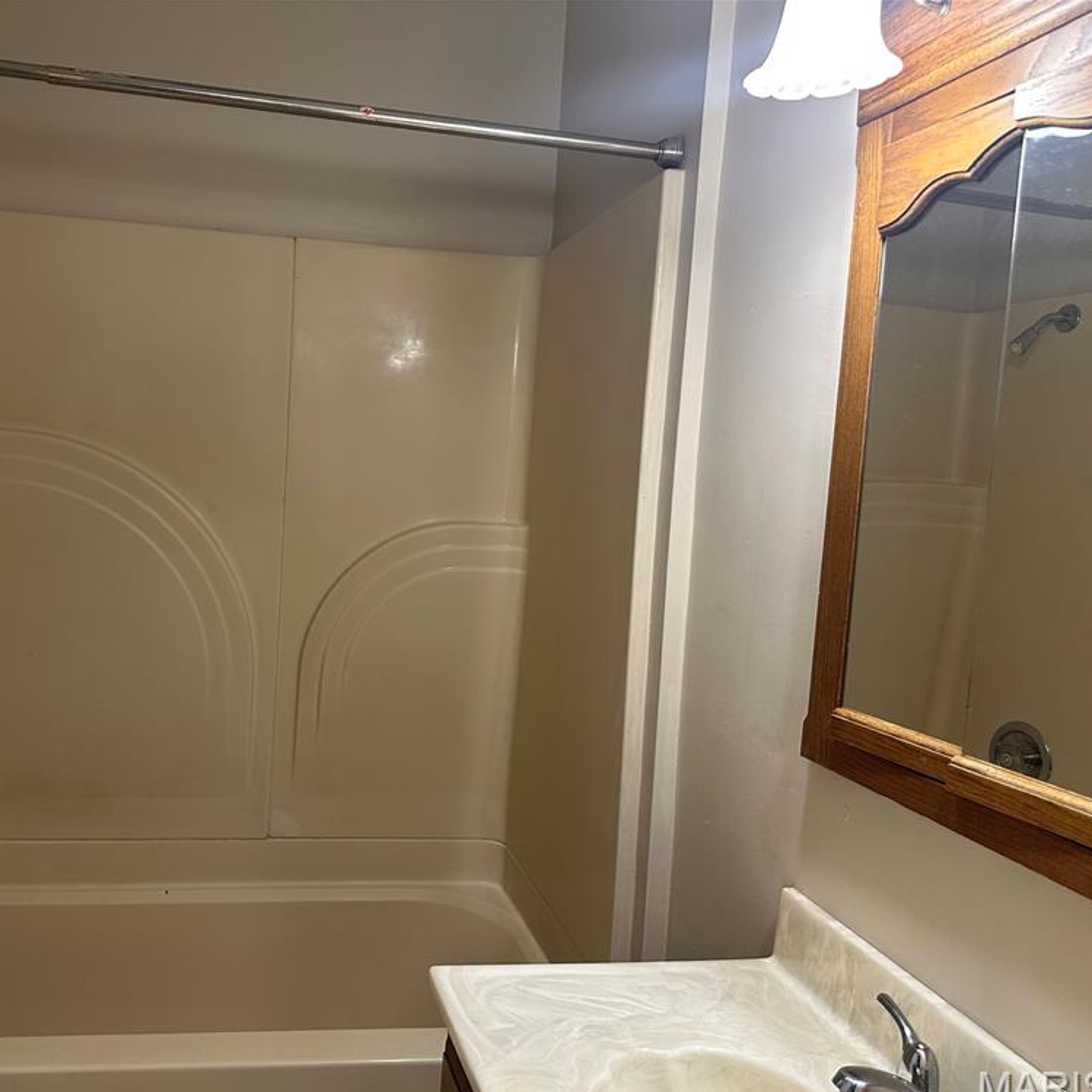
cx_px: 378
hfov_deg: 54.7
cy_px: 558
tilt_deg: -5.2
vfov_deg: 55.6
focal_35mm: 29
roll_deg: -2.9
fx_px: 1035
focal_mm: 6.86
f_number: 1.78
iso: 200
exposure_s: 1/60
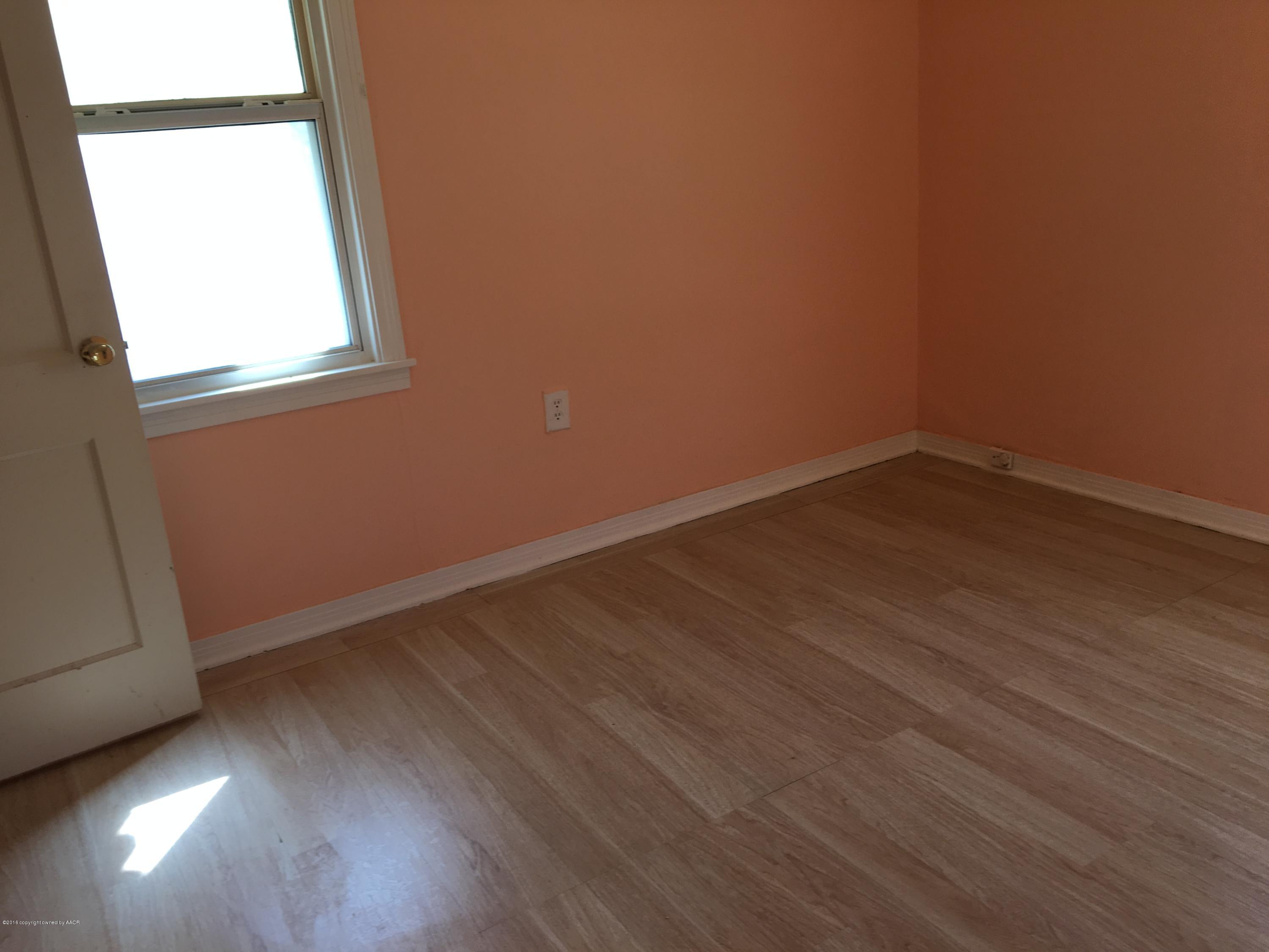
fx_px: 1063
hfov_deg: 61.7
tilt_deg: -16.9
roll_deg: +4.7
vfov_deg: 48.2
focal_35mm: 29
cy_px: 476
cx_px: 634
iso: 25
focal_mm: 4.15
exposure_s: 1/40
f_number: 2.2
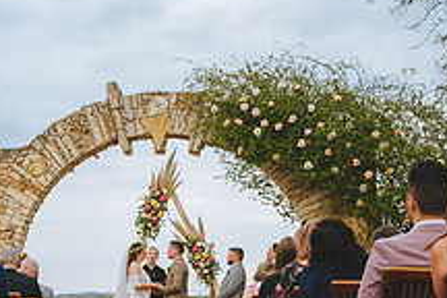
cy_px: 319
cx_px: 163
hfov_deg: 25.9
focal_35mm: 78
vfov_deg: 17.0
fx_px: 968
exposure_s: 1/2000
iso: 800
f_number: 2.8
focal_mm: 29
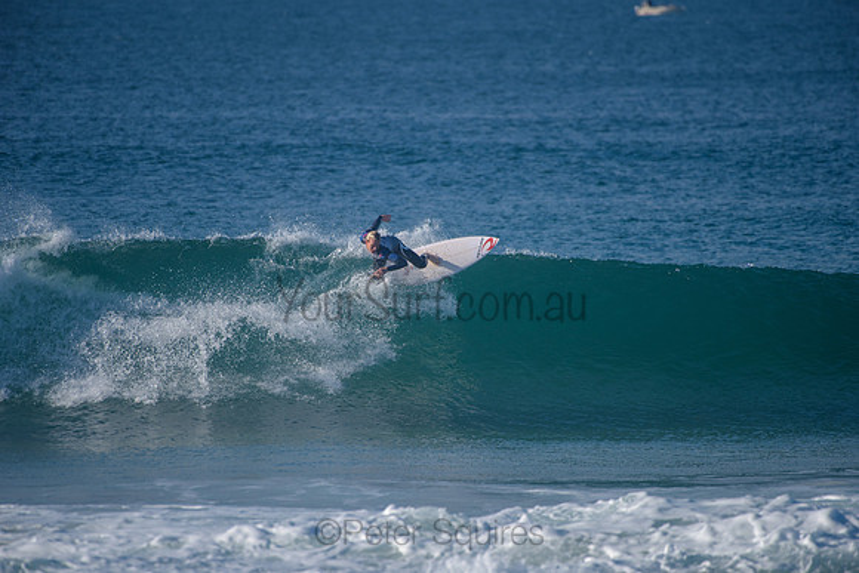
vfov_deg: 2.7
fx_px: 12286
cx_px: 430
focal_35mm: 515
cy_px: 286
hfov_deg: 4.0
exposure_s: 1/2000
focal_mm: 500
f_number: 5.6
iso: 250
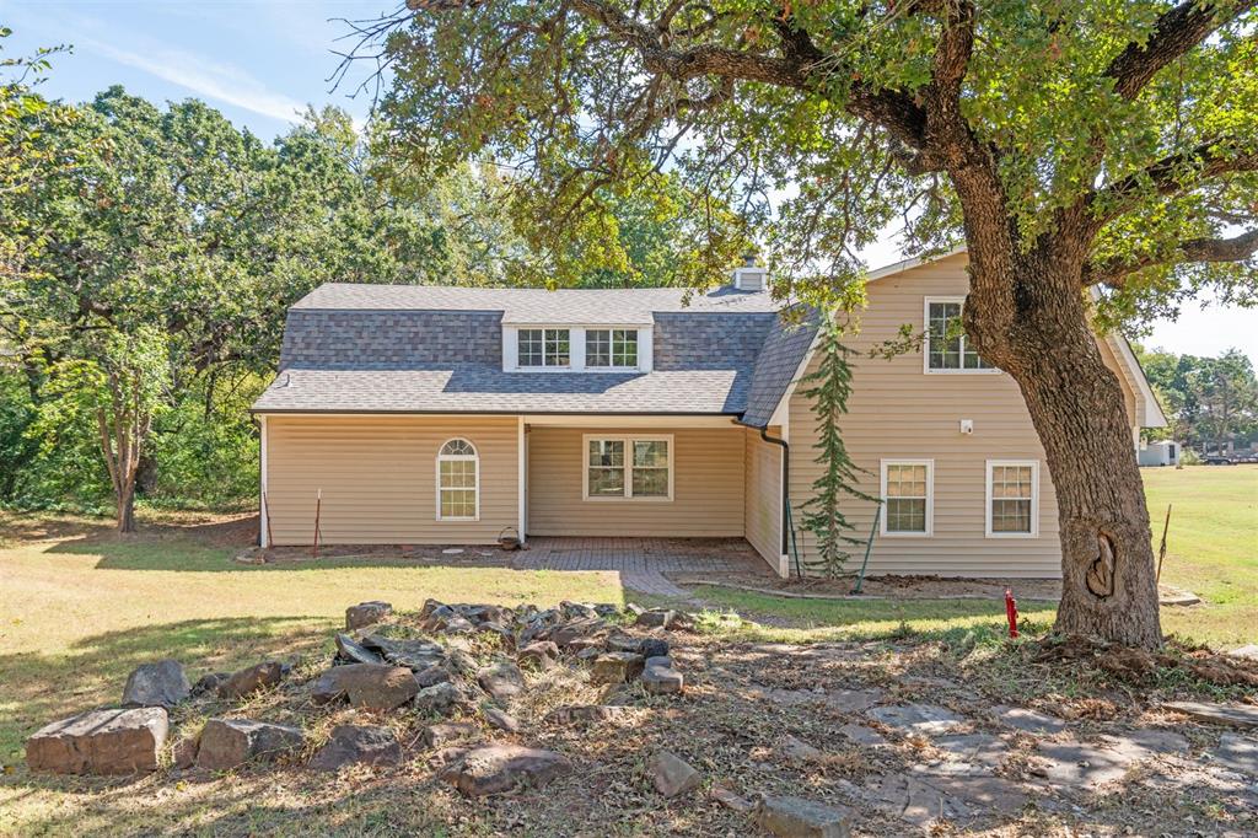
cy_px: 419
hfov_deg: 69.4
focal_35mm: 26
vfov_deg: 49.5
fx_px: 908
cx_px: 629
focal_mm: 26
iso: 200
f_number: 7.1
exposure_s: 1/200
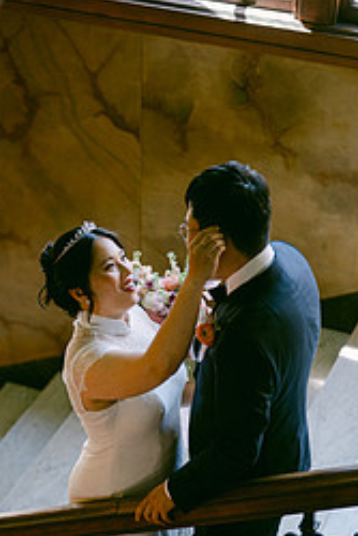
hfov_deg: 15.1
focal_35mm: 90
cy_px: 437
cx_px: 84
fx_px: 1341
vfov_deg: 22.3
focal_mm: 50
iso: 400
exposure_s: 1/125
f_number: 1.8
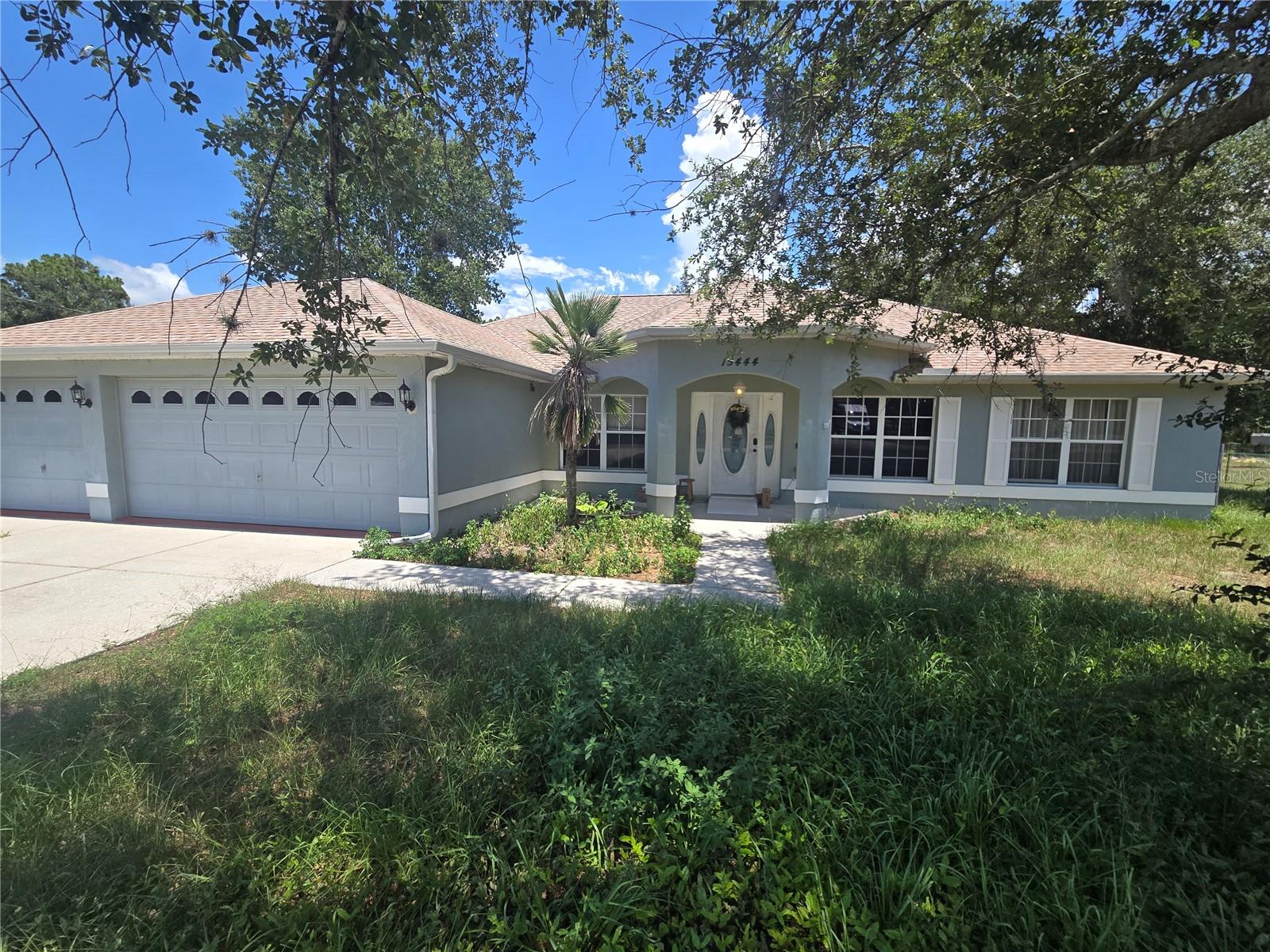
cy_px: 476
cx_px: 635
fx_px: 477
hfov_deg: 106.2
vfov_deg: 89.9
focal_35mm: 13
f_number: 2.2
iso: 50
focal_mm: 2.2
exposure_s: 1/1283
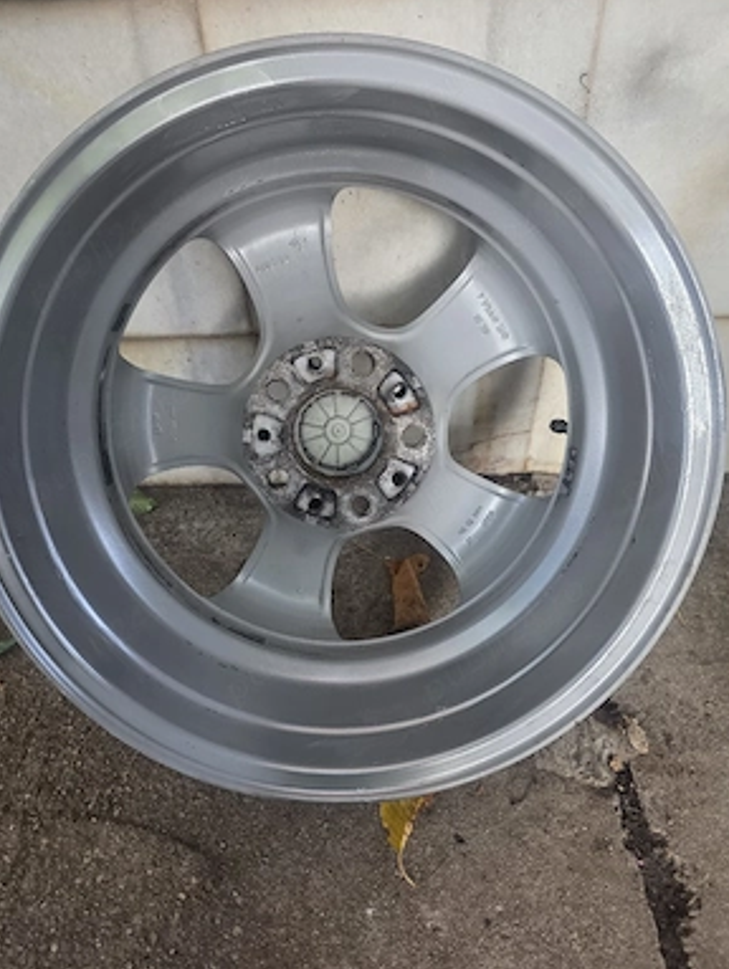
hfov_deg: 56.9
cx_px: 357
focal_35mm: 24
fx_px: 673
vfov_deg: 71.5
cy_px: 473
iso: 125
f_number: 1.7
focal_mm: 6.3
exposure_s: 1/101
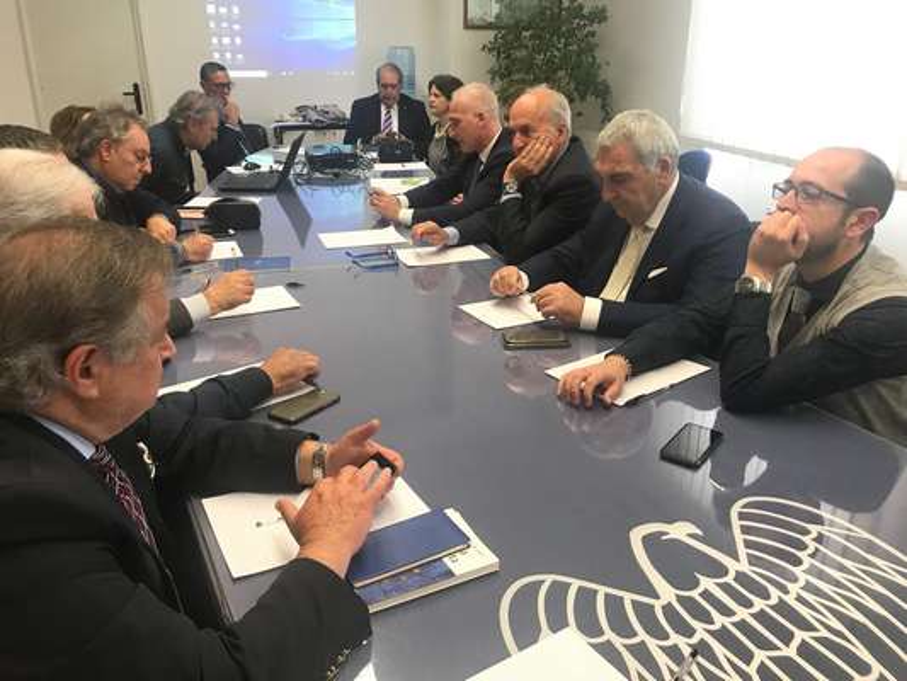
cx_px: 454
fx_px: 734
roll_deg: -0.1
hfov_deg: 63.4
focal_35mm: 28
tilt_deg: -20.8
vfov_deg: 49.8
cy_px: 340
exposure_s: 1/33
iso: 25
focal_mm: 3.99
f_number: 1.8
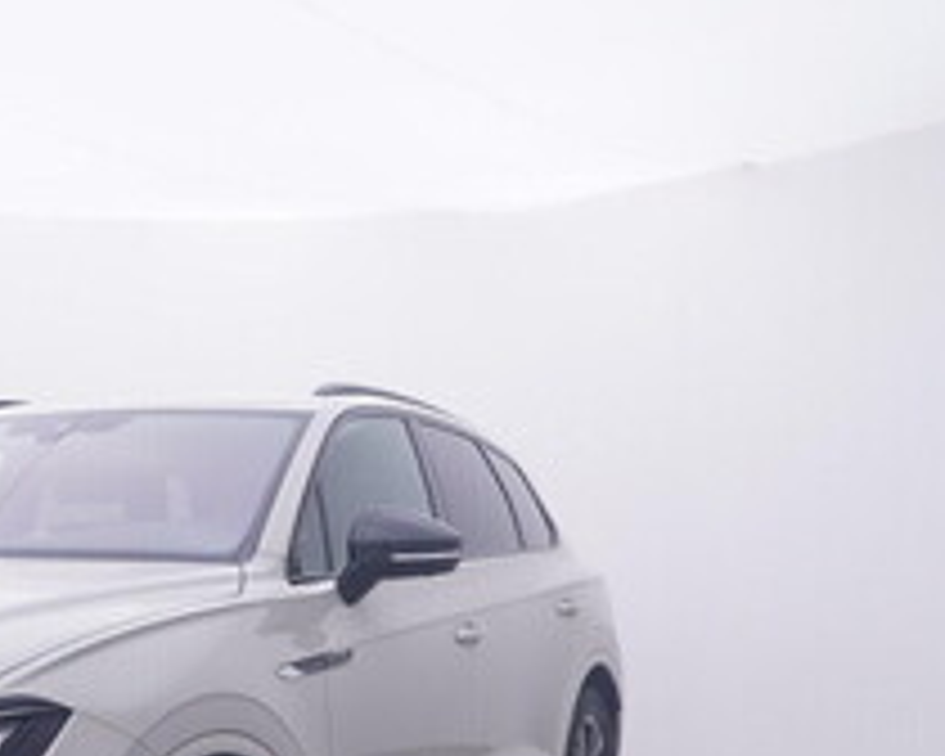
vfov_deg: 26.8
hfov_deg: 32.7
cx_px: 142
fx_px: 1545
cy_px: 637
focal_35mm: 55
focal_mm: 15
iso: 200
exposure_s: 1/80
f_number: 5
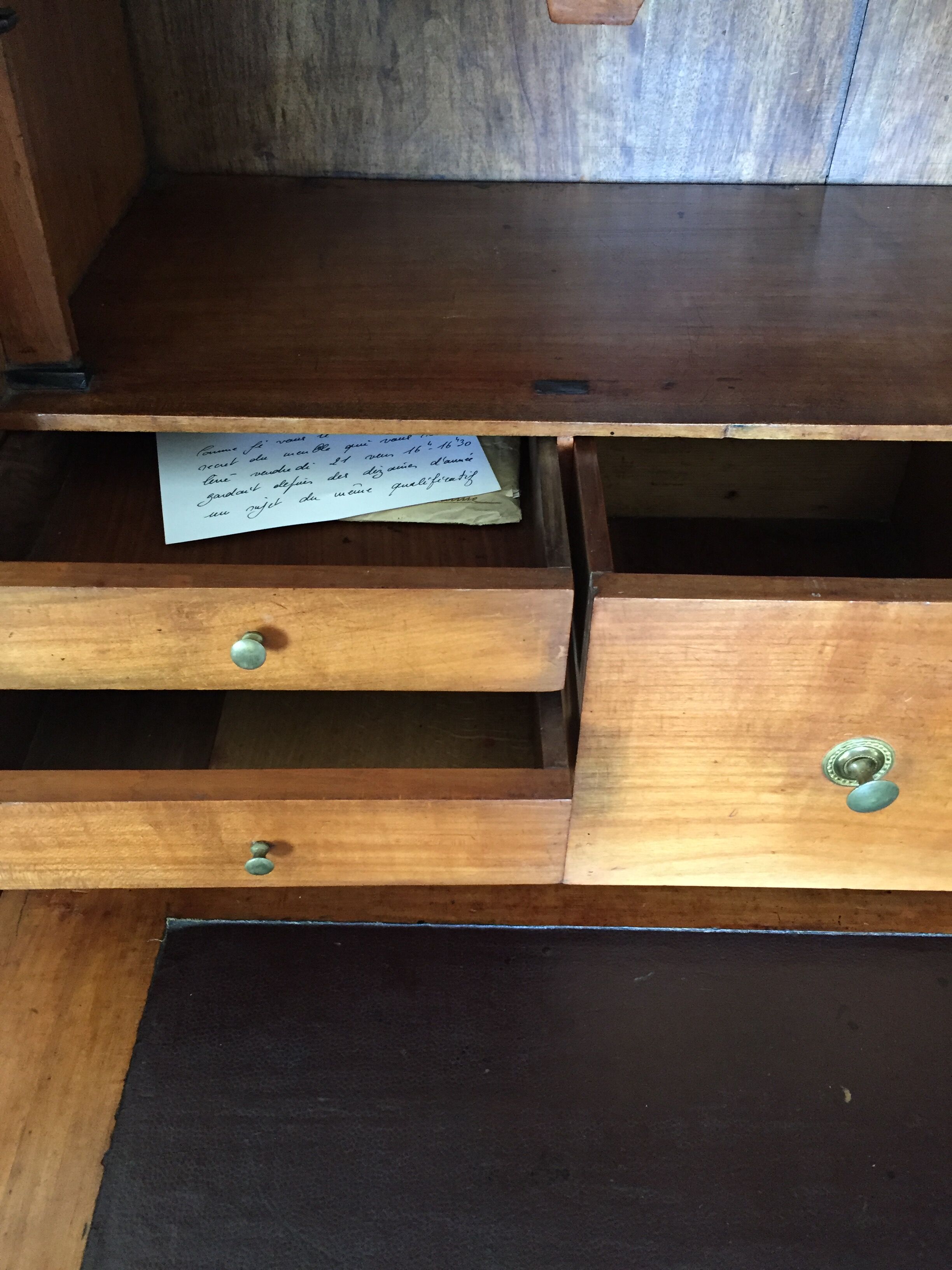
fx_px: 1063
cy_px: 635
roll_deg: -1.7
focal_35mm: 29
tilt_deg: -42.6
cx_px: 476
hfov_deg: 48.2
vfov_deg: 61.7
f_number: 2.2
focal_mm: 4.15
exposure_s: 1/20
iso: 250
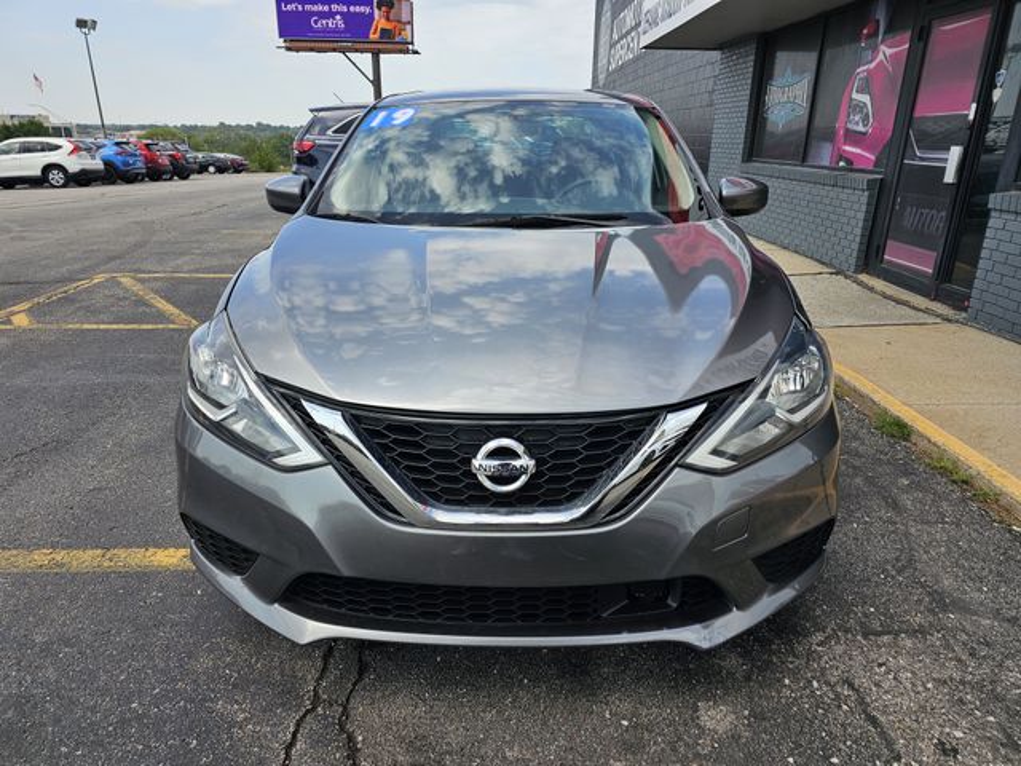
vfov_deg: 58.9
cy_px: 383
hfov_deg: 73.9
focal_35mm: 23
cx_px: 510
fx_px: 678
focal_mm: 6.3
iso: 10
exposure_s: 1/370
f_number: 1.7
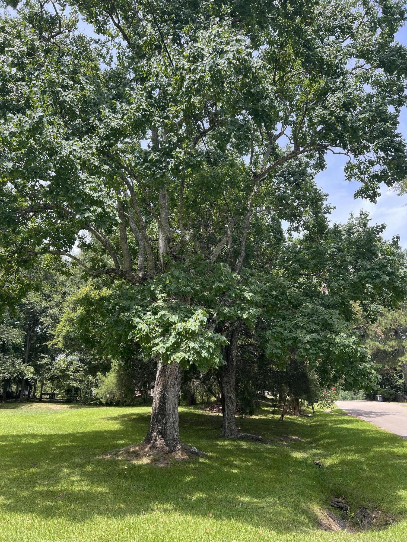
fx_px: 408
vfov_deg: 67.3
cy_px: 271
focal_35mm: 26
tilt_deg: +19.5
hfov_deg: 53.1
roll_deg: +1.1
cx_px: 204
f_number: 1.5
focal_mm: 5.7
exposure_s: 1/840
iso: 50
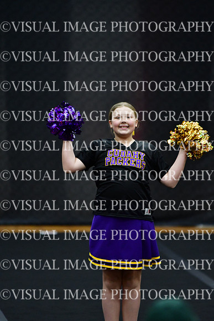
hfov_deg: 4.6
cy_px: 160
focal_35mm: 300
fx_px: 2673
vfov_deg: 6.9
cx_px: 107
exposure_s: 1/800
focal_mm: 200
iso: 4000
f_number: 2.8
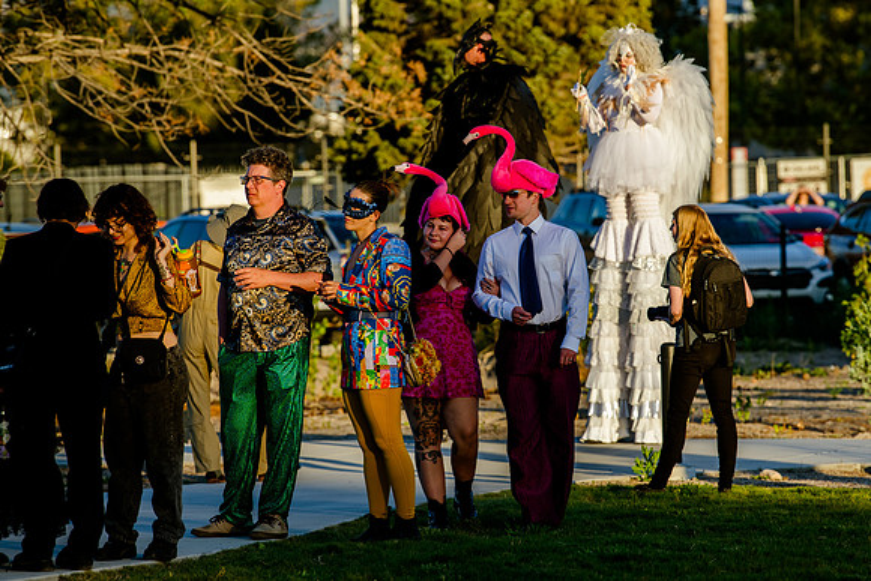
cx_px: 511
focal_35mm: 234
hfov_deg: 8.8
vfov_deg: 5.9
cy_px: 285
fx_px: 5674
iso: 200
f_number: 5
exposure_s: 1/500
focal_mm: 200
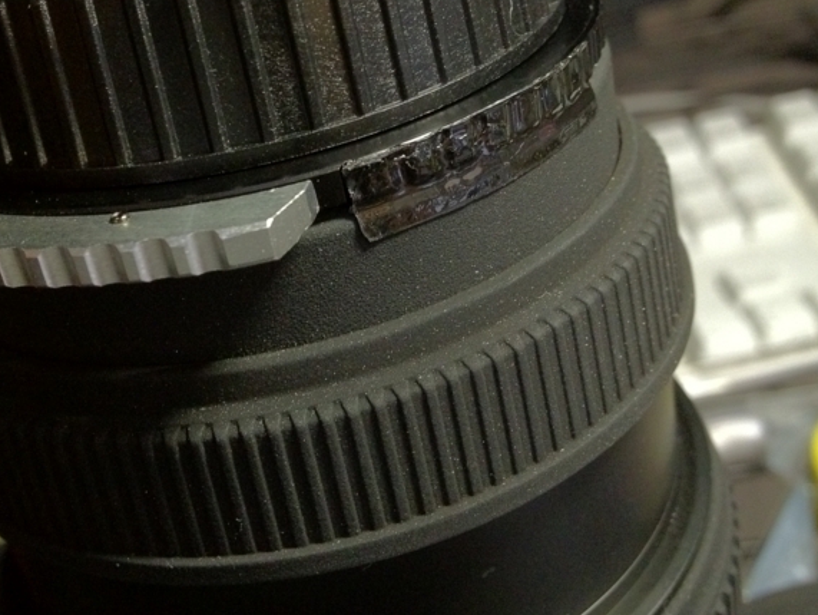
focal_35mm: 49
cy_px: 199
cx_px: 337
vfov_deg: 29.5
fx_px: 1159
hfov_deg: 38.8
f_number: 2.4
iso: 640
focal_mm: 4.28
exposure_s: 1/15
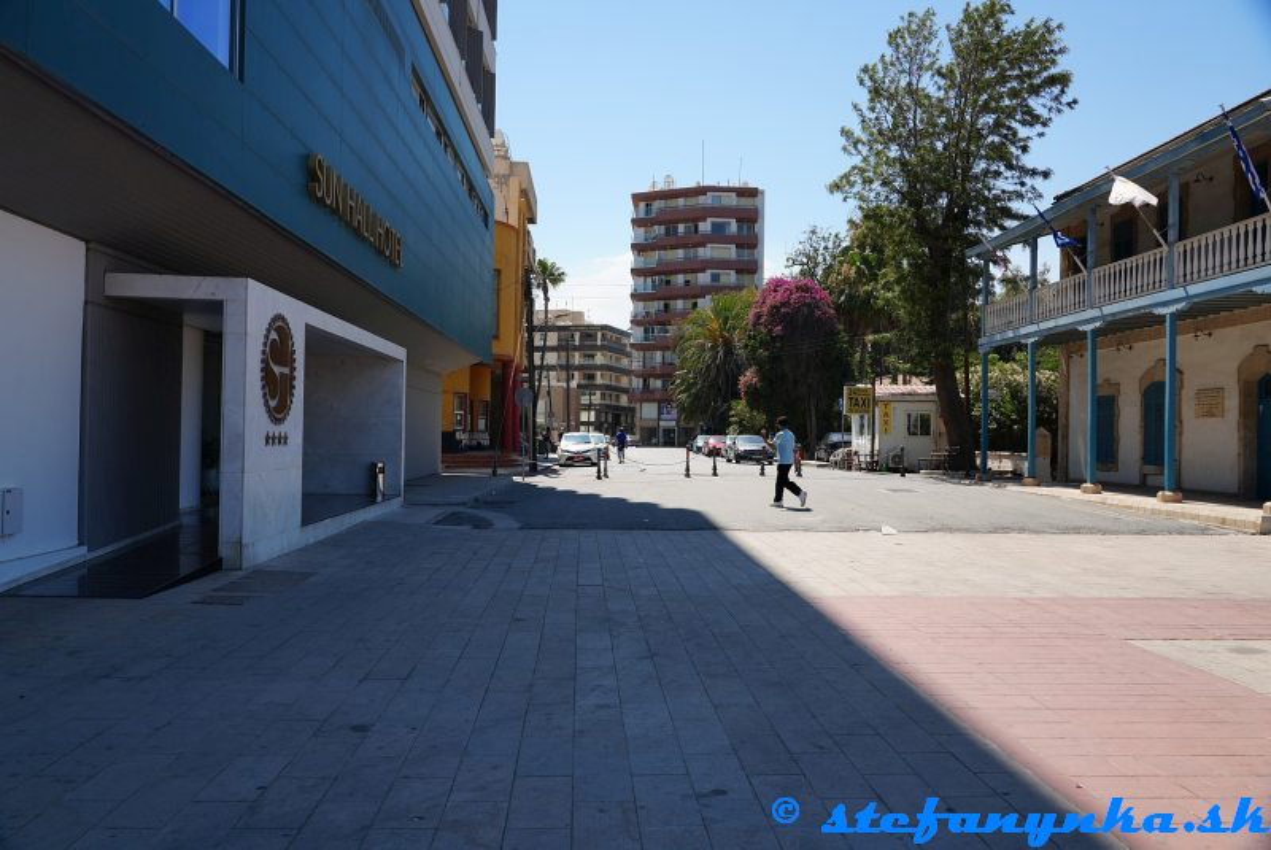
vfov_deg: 45.0
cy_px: 425
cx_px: 636
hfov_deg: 63.6
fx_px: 1025
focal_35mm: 29
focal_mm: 29
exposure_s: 1/100
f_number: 8
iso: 100
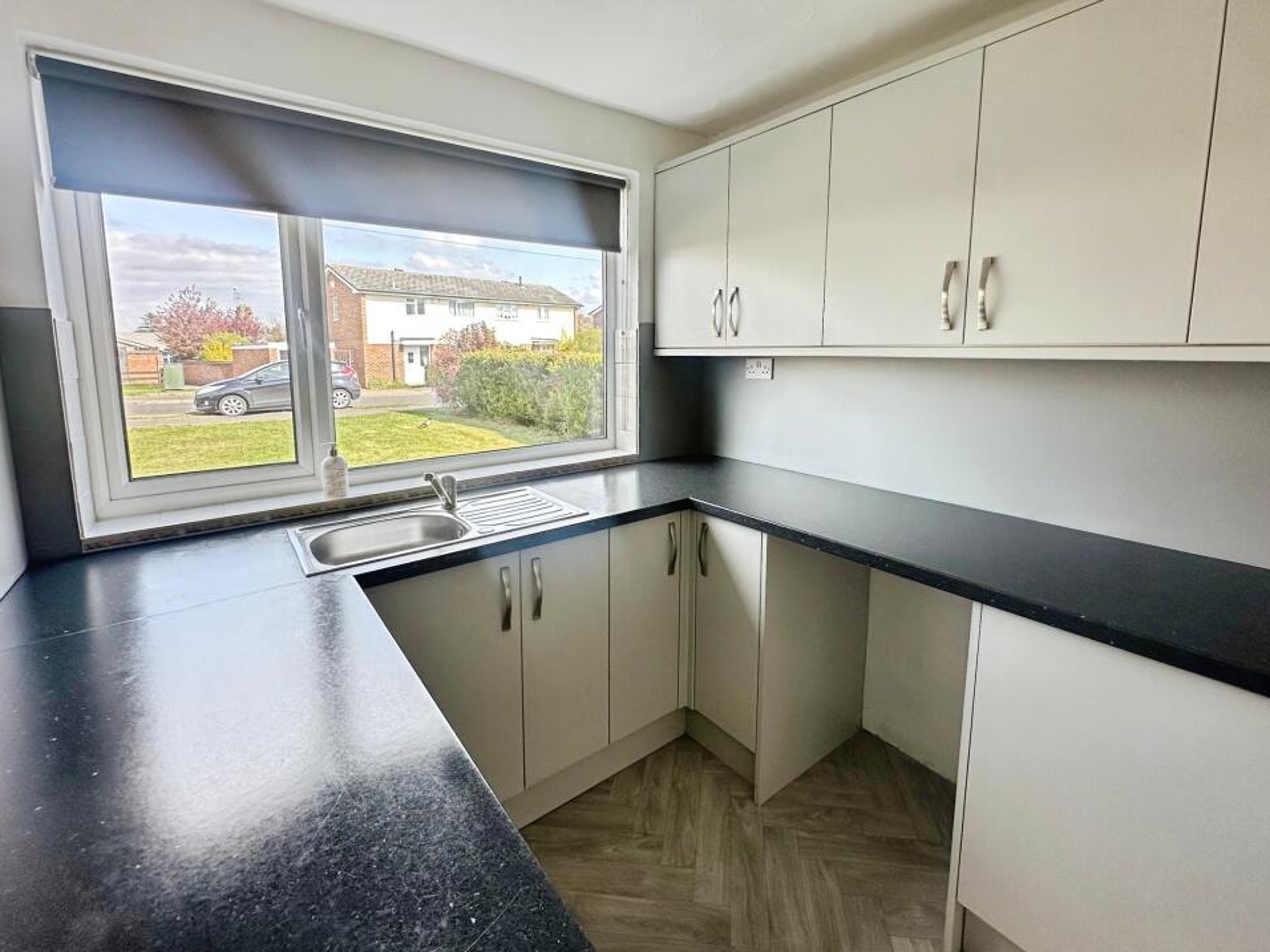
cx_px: 674
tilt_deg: -11.0
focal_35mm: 15
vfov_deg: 81.6
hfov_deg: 98.1
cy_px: 509
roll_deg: +0.7
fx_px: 550
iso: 40
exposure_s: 1/237
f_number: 2.2
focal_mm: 2.22
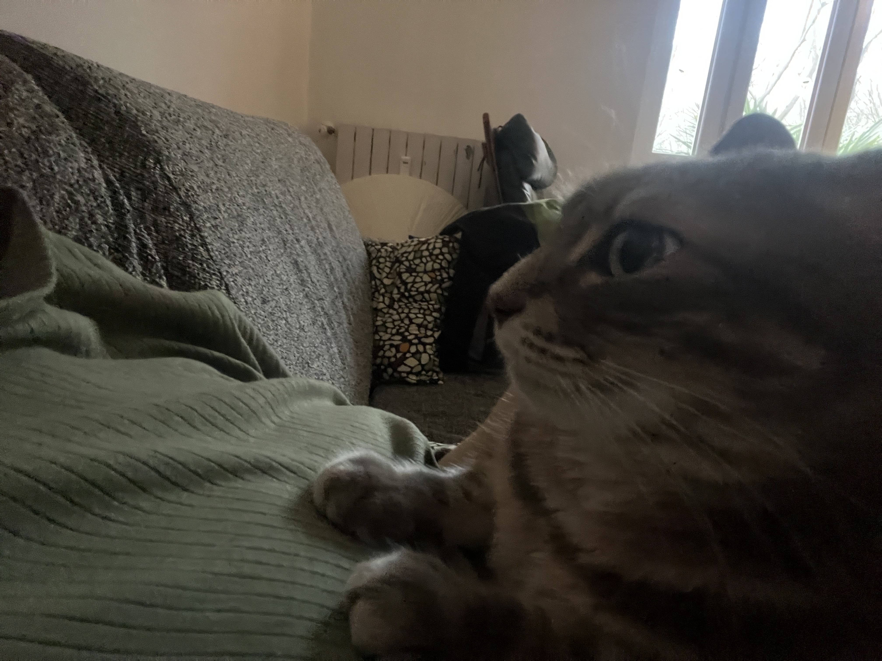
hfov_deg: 73.9
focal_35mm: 23
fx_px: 586
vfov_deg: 58.9
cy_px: 330
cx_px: 441
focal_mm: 2.71
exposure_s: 1/17
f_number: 2.2
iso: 1250
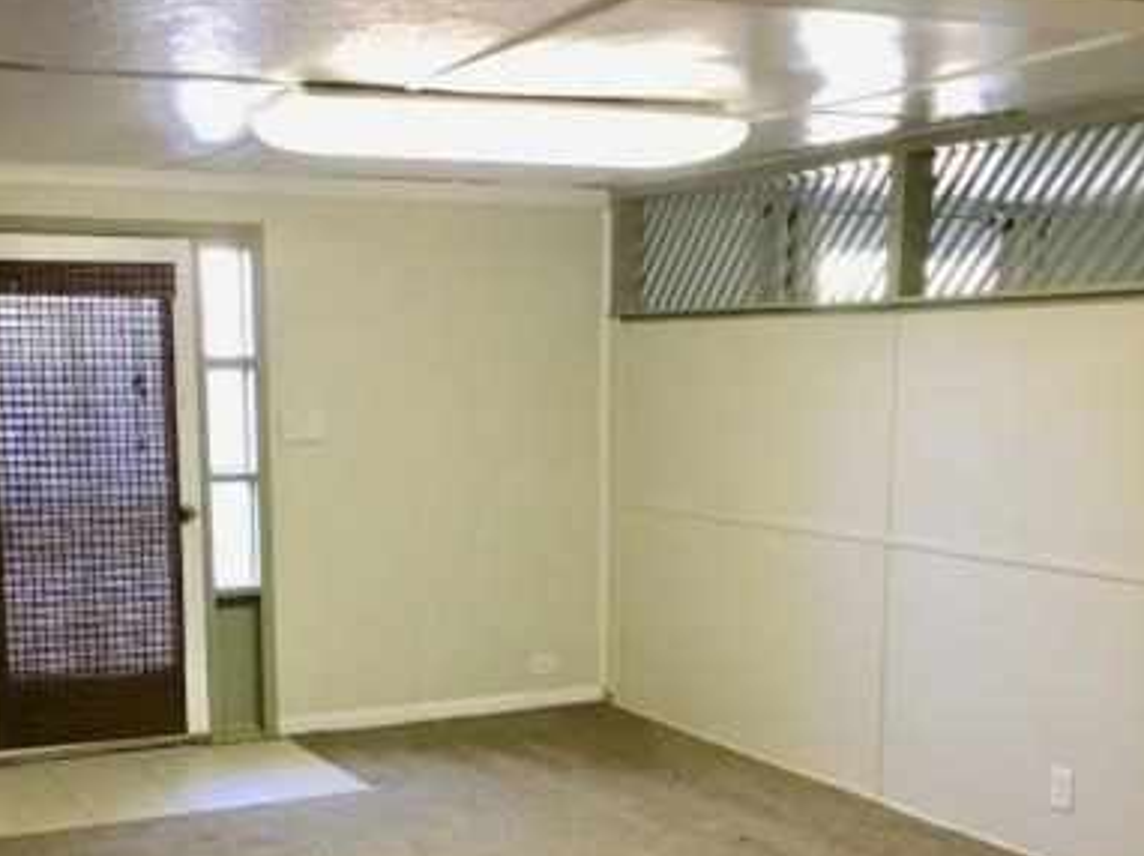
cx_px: 452
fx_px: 1717
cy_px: 649
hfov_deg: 36.7
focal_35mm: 52
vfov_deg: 27.6
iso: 200
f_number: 2.4
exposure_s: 1/24
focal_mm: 3.3
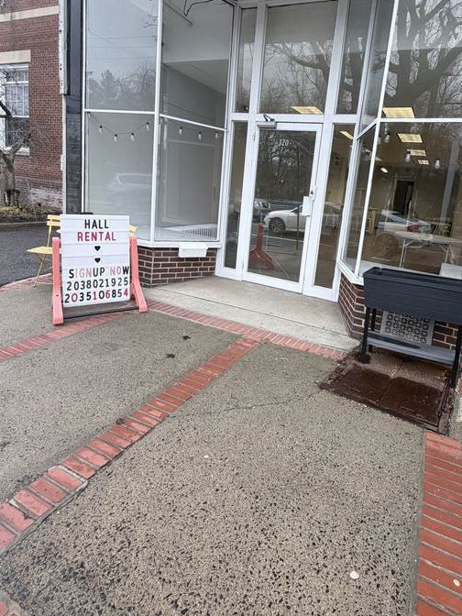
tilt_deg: -8.9
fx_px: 356
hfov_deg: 65.1
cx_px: 287
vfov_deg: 81.0
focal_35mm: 20
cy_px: 254
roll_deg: -6.7
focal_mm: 2.22
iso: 64
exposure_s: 1/121
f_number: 2.2
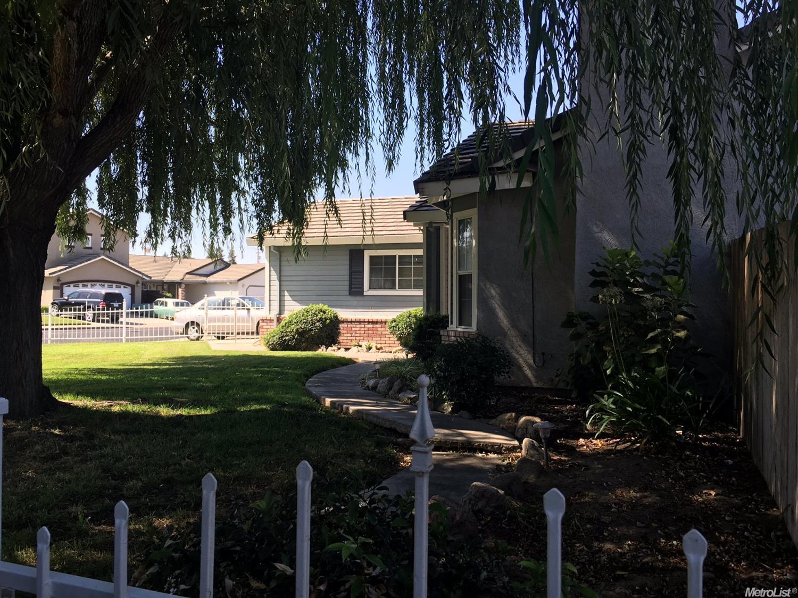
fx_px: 668
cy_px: 299
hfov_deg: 61.7
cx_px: 399
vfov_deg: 48.2
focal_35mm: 29
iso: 25
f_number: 2.2
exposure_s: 1/432
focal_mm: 4.15
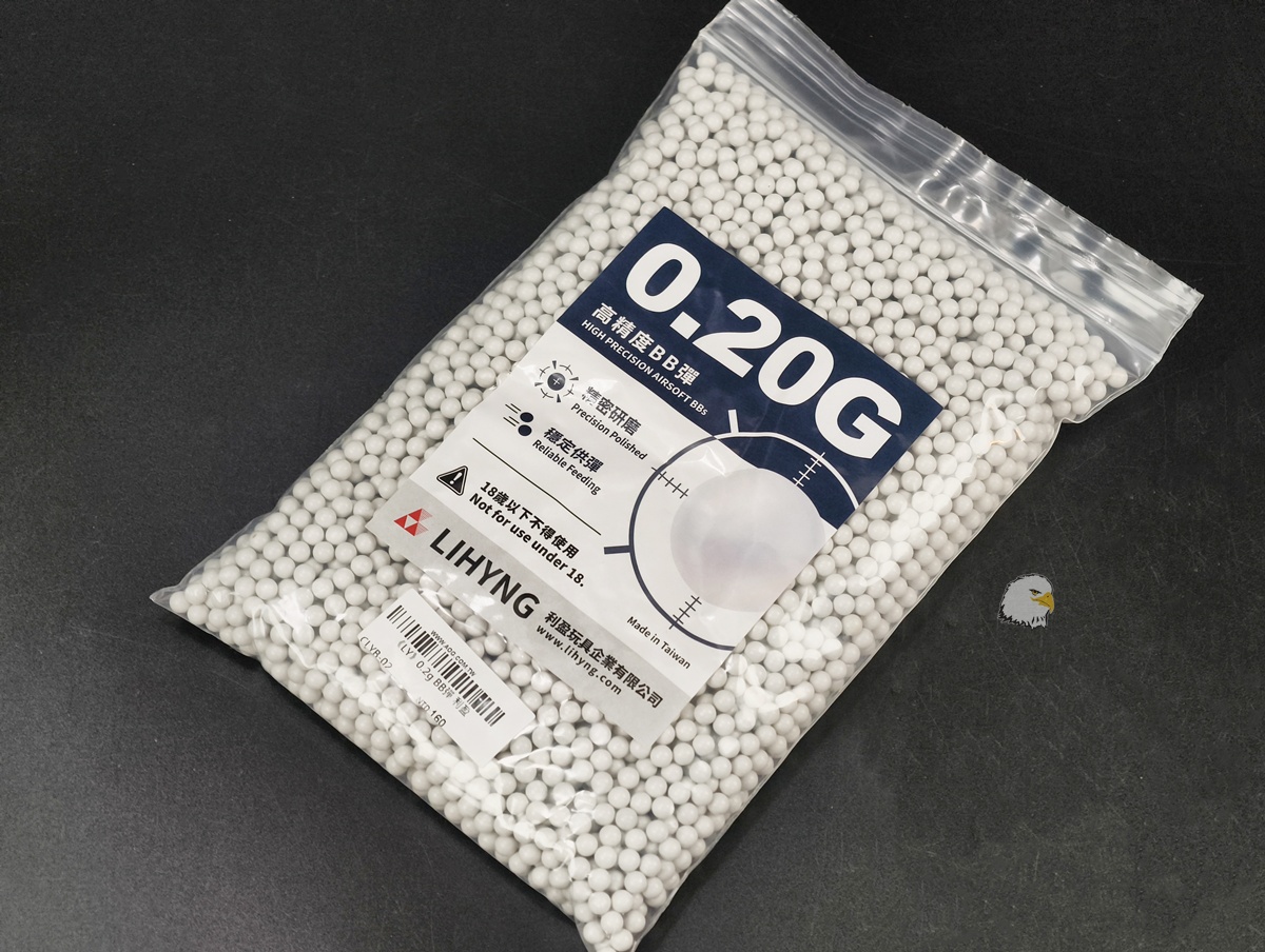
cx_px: 632
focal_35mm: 85
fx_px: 3111
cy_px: 476
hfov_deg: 23.0
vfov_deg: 17.4
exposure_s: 1/30
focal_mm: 22.48
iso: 346
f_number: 2.67
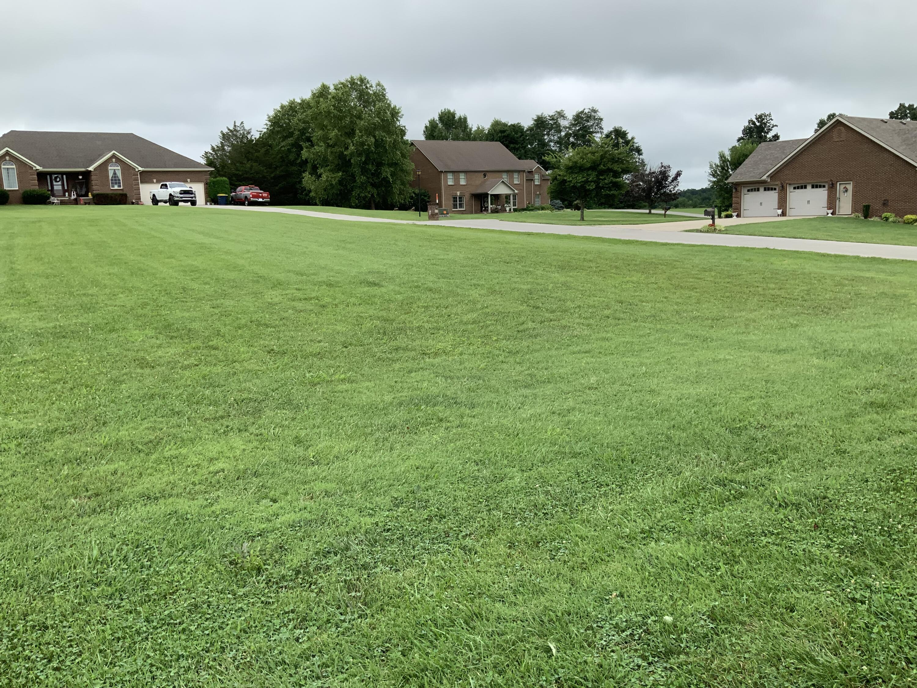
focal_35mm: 29
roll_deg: +2.8
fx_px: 768
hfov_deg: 61.7
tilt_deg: -9.8
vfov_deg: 48.2
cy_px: 344
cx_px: 458
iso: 16
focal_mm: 3
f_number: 1.8
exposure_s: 1/804
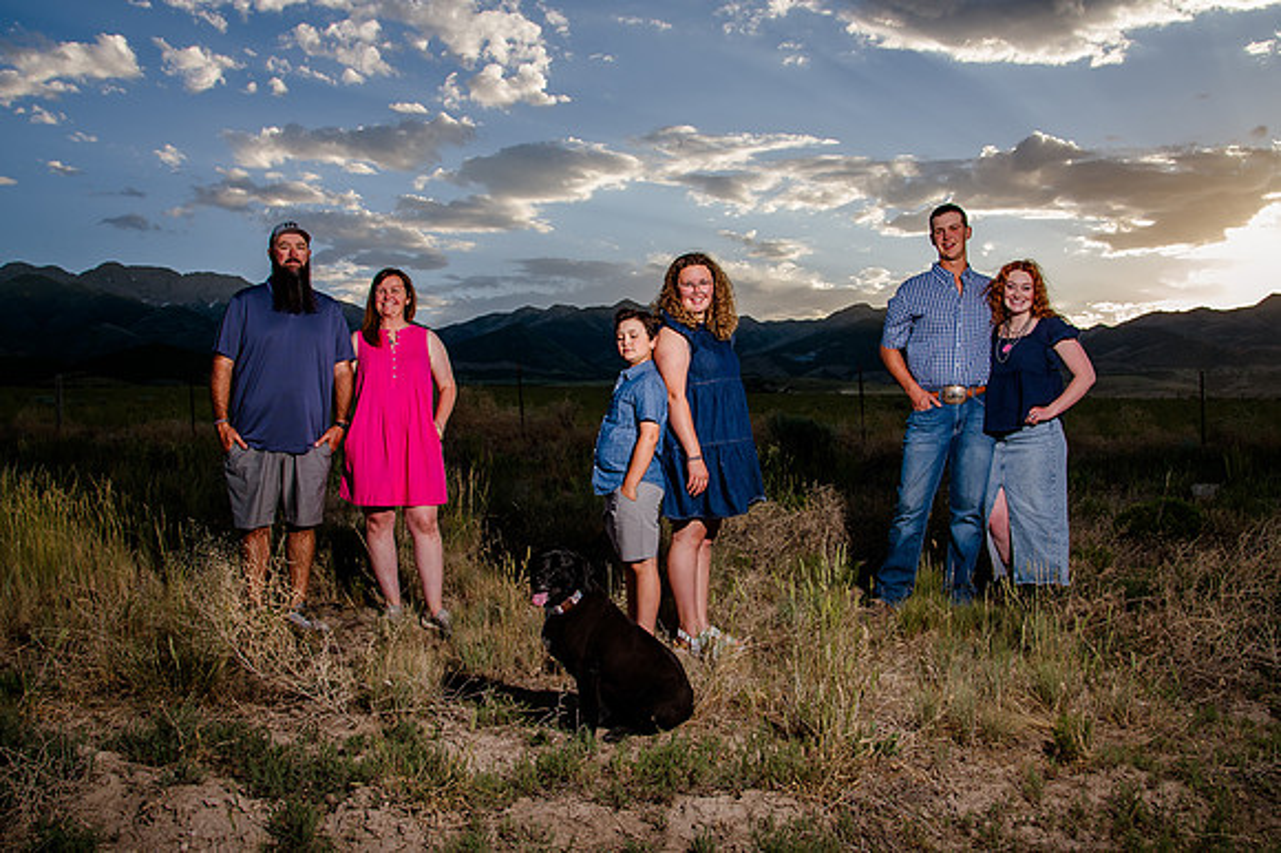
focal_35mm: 30
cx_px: 646
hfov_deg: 62.4
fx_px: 1057
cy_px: 401
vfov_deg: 43.9
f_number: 7.1
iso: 200
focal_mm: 24
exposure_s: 1/320
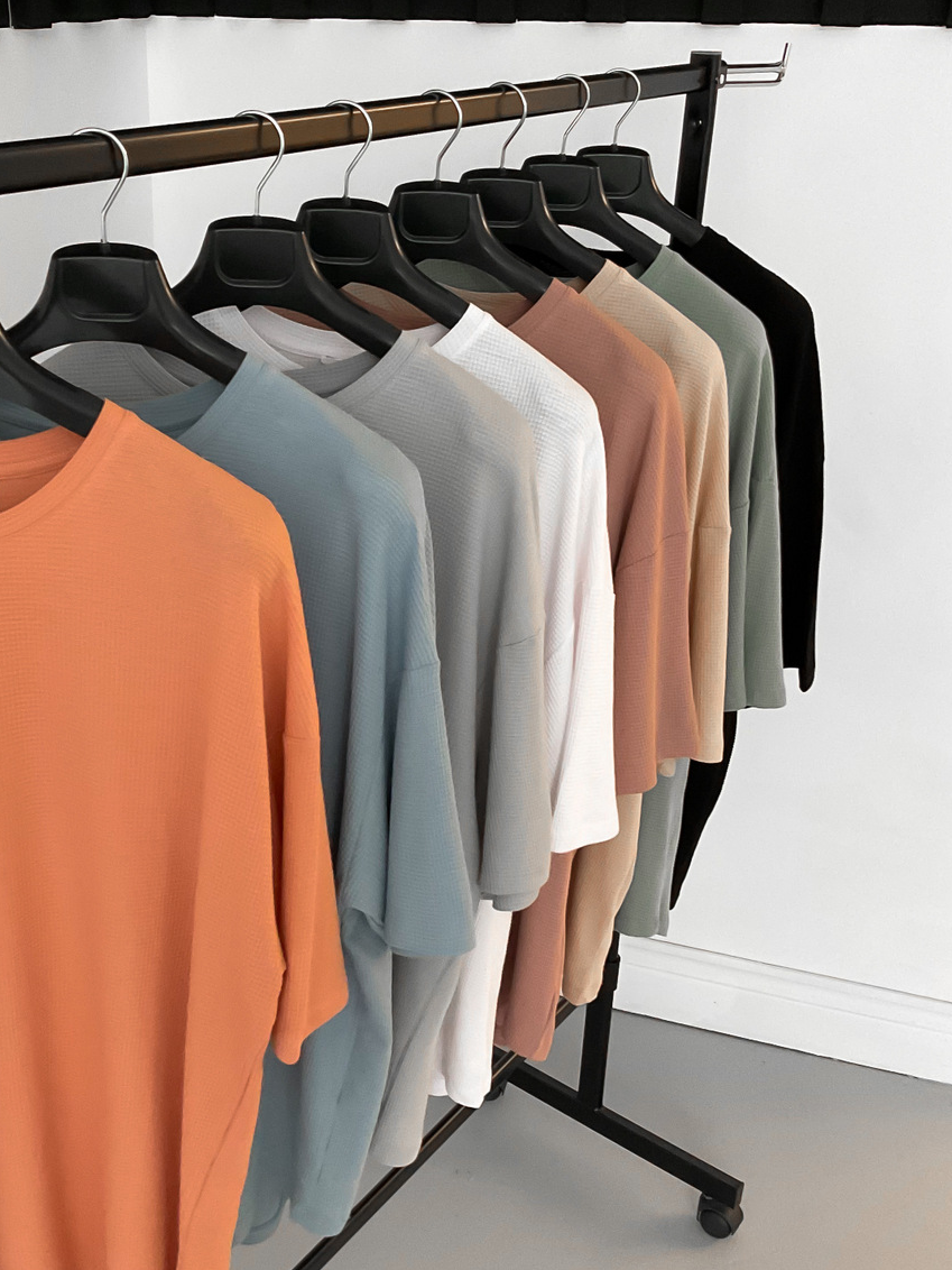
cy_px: 697
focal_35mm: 41
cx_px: 281
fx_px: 1503
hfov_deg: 34.6
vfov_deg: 45.7
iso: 250
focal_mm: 3
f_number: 1.8
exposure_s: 1/35
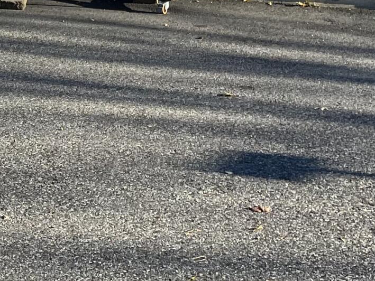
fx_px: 1192
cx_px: -146
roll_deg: -0.6
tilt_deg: -0.2
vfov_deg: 12.6
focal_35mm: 110
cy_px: -171
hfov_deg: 16.6
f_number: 1.6
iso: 50
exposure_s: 1/1325
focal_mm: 5.1
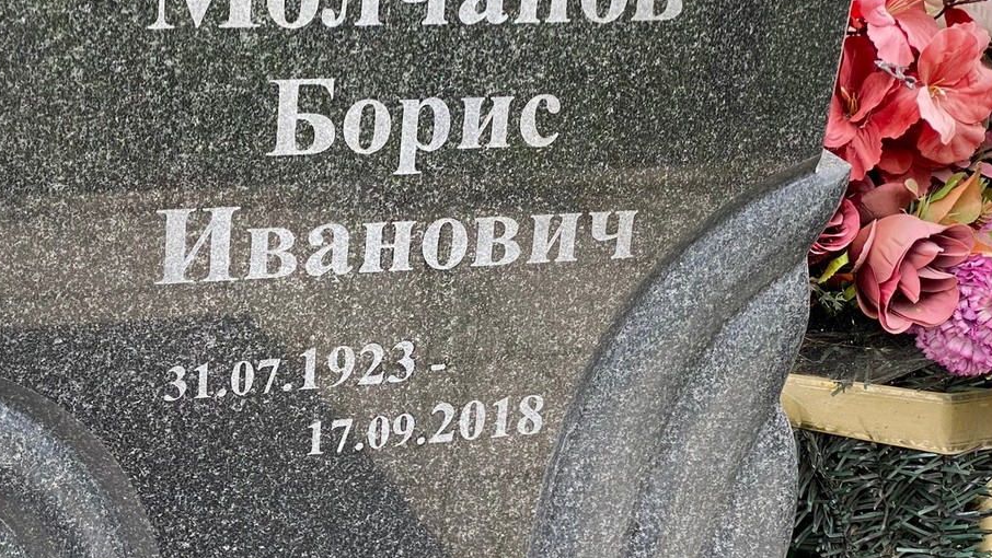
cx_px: 426
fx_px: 2368
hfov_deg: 23.6
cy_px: 286
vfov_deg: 13.5
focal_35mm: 90
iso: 40
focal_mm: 6
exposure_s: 1/122
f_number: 2
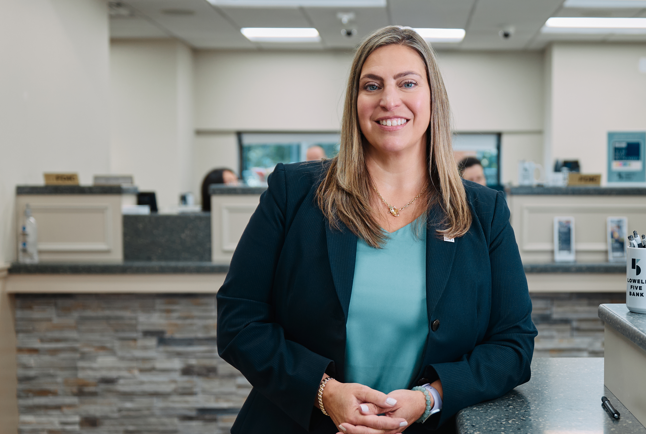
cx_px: 433
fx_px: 1025
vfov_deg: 23.9
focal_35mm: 57
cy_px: 242
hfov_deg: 34.6
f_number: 2.8
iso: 400
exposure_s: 1/160
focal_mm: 40
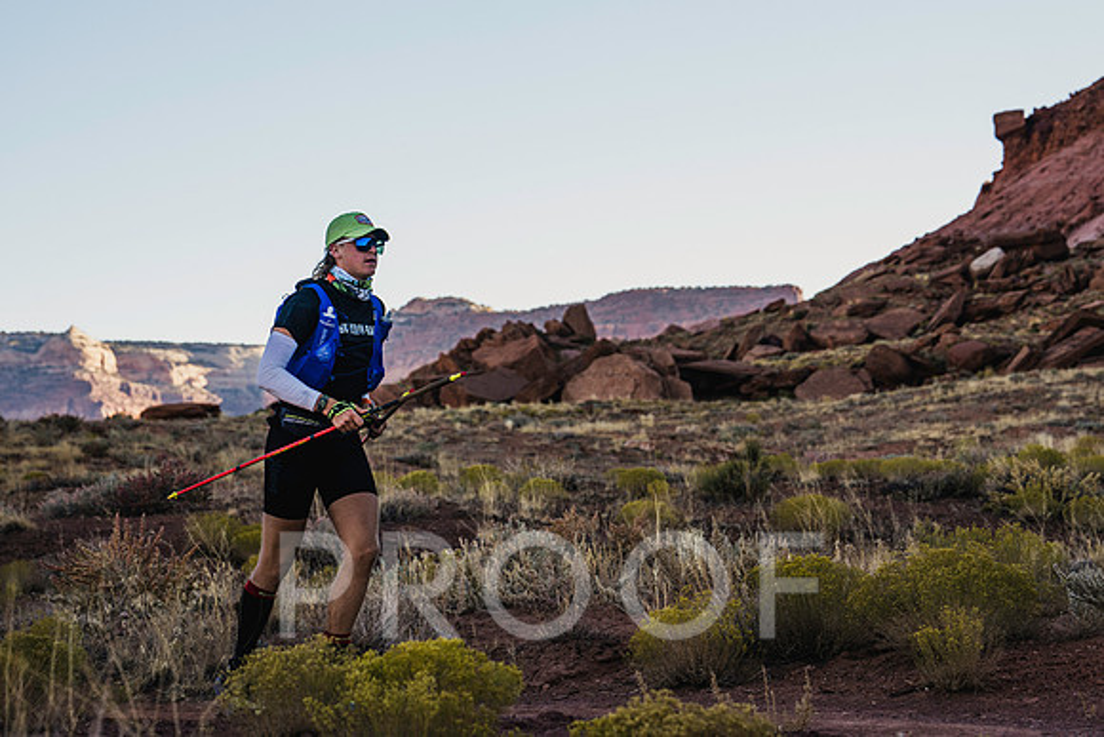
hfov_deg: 24.1
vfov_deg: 16.2
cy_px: 314
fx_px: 2590
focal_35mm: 84
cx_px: 519
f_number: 4.5
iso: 400
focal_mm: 70
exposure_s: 1/640
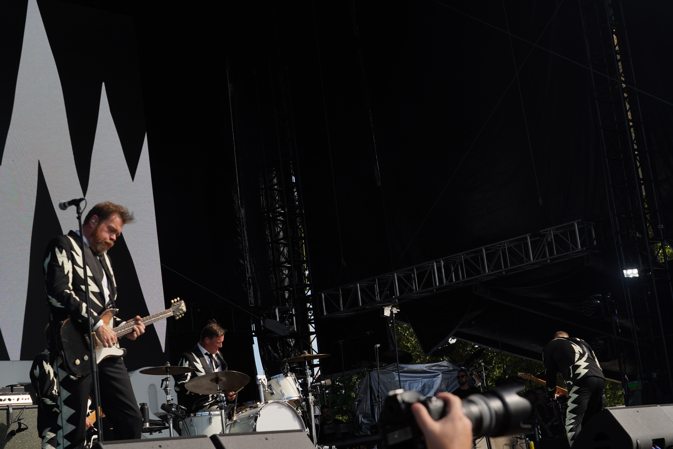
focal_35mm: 65
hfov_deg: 31.0
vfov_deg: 20.9
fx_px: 1215
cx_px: 336
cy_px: 224
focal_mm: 65
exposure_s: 1/320
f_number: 8
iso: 100
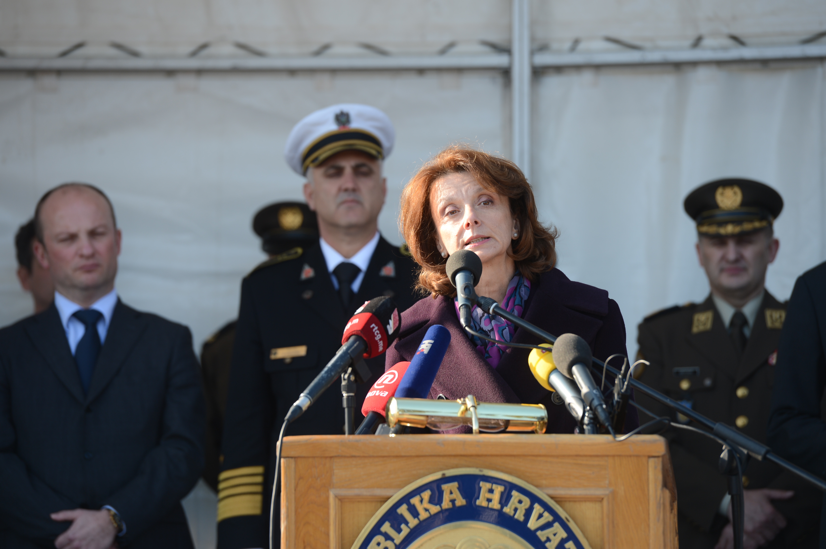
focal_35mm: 200
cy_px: 274
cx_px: 413
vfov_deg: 6.9
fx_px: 4584
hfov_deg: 10.3
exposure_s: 1/320
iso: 200
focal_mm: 200
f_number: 5
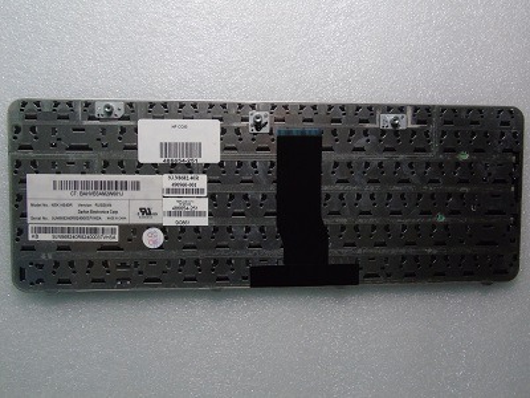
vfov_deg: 48.2
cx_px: 265
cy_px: 199
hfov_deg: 61.7
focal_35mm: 29
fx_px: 444
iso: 400
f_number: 6.4
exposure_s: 1/40
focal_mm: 5.2
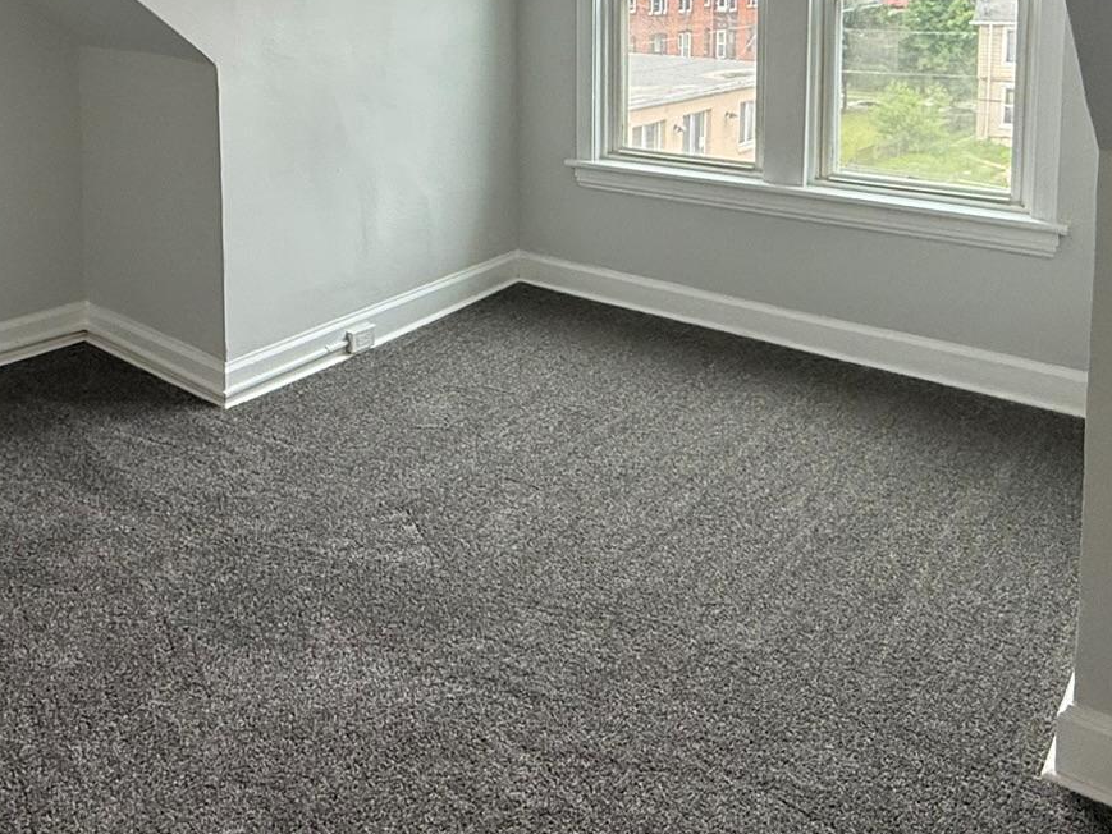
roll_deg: +0.3
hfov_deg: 54.7
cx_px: 417
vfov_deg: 39.5
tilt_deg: -5.3
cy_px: 65
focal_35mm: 33
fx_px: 1060
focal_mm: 2.22
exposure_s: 1/99
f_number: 2.2
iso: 100
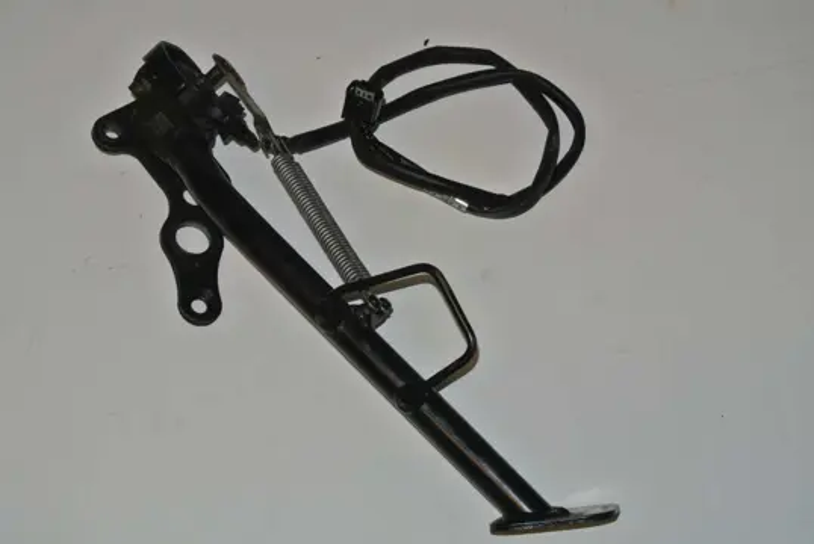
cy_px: 272
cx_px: 407
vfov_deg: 16.9
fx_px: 1833
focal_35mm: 81
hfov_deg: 25.0
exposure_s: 1/60
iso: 200
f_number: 5.6
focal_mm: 30
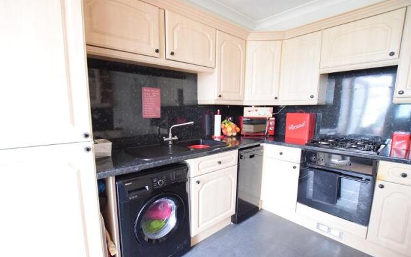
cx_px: 198
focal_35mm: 16
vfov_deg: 71.2
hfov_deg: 97.8
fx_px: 179
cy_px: 139
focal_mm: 10
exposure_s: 1/60
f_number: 3.5
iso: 5600
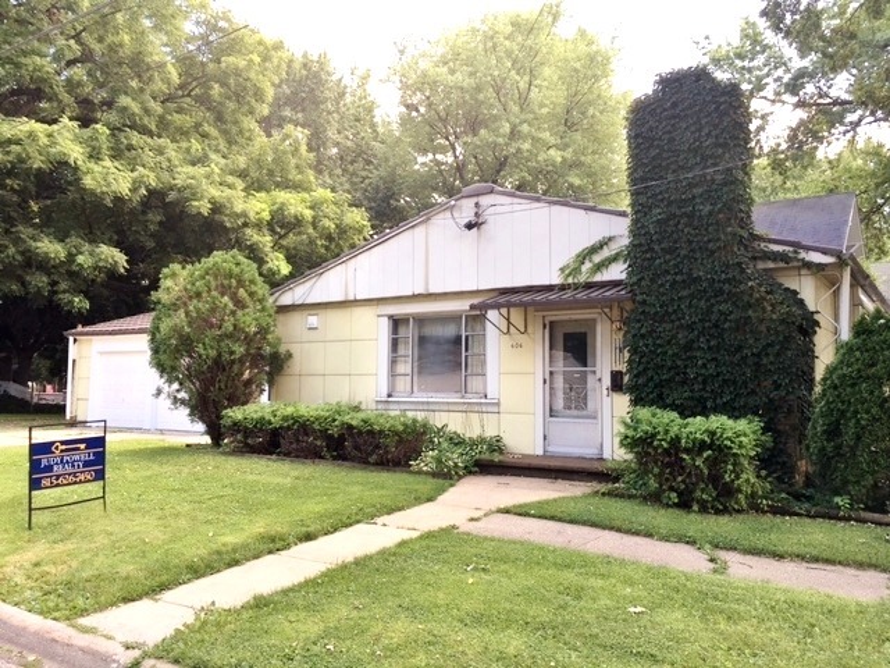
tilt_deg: +4.9
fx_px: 746
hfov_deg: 61.7
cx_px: 445
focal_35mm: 29
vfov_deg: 48.2
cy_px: 334
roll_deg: -1.2
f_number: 2.2
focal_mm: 4.15
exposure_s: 1/120
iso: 32
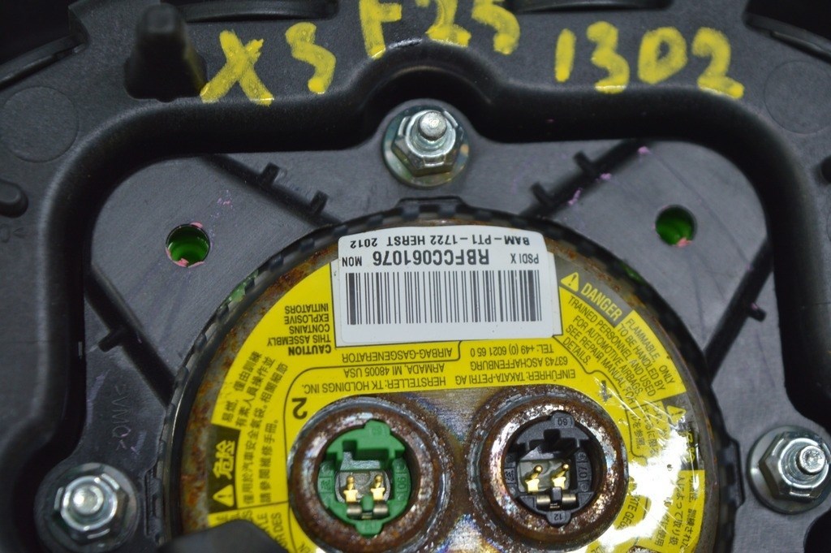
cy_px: 276
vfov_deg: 16.5
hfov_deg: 24.6
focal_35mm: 82
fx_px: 1903
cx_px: 416
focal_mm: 55
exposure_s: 1/50
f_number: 5.6
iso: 400
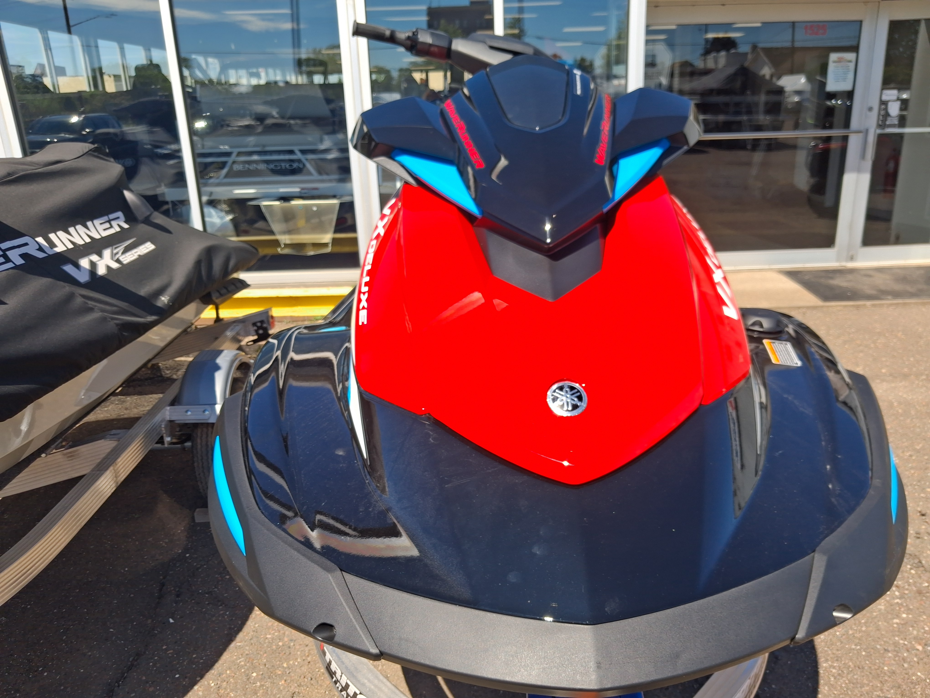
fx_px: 725
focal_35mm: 27
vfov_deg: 51.4
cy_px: 349
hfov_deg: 65.3
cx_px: 465
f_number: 1.8
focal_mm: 4
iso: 25
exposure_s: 1/419
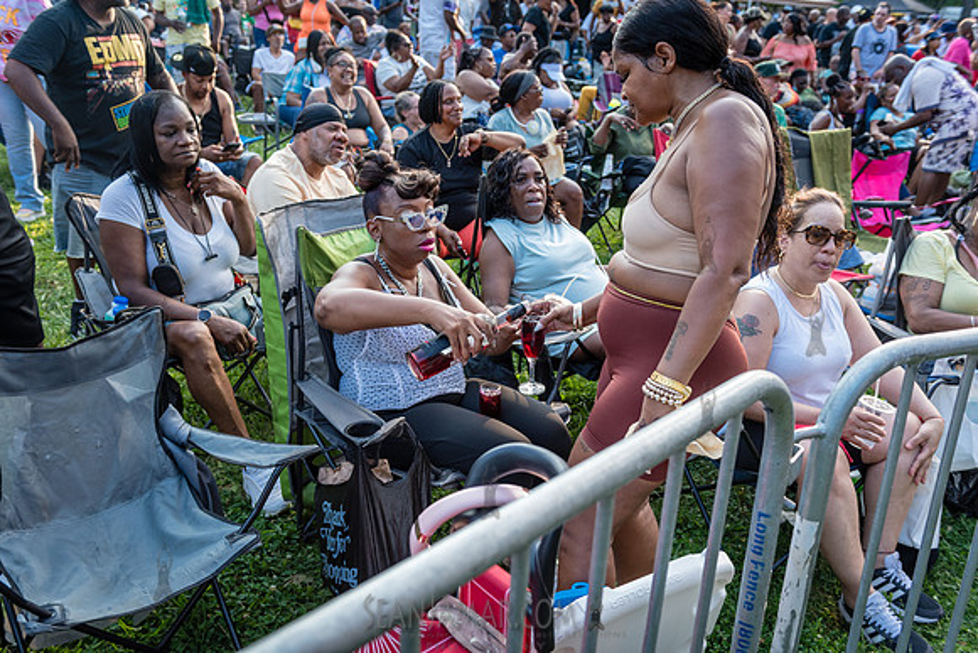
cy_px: 326
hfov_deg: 58.7
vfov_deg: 41.1
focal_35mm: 32
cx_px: 489
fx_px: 869
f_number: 3.5
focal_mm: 32
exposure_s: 1/400
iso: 500
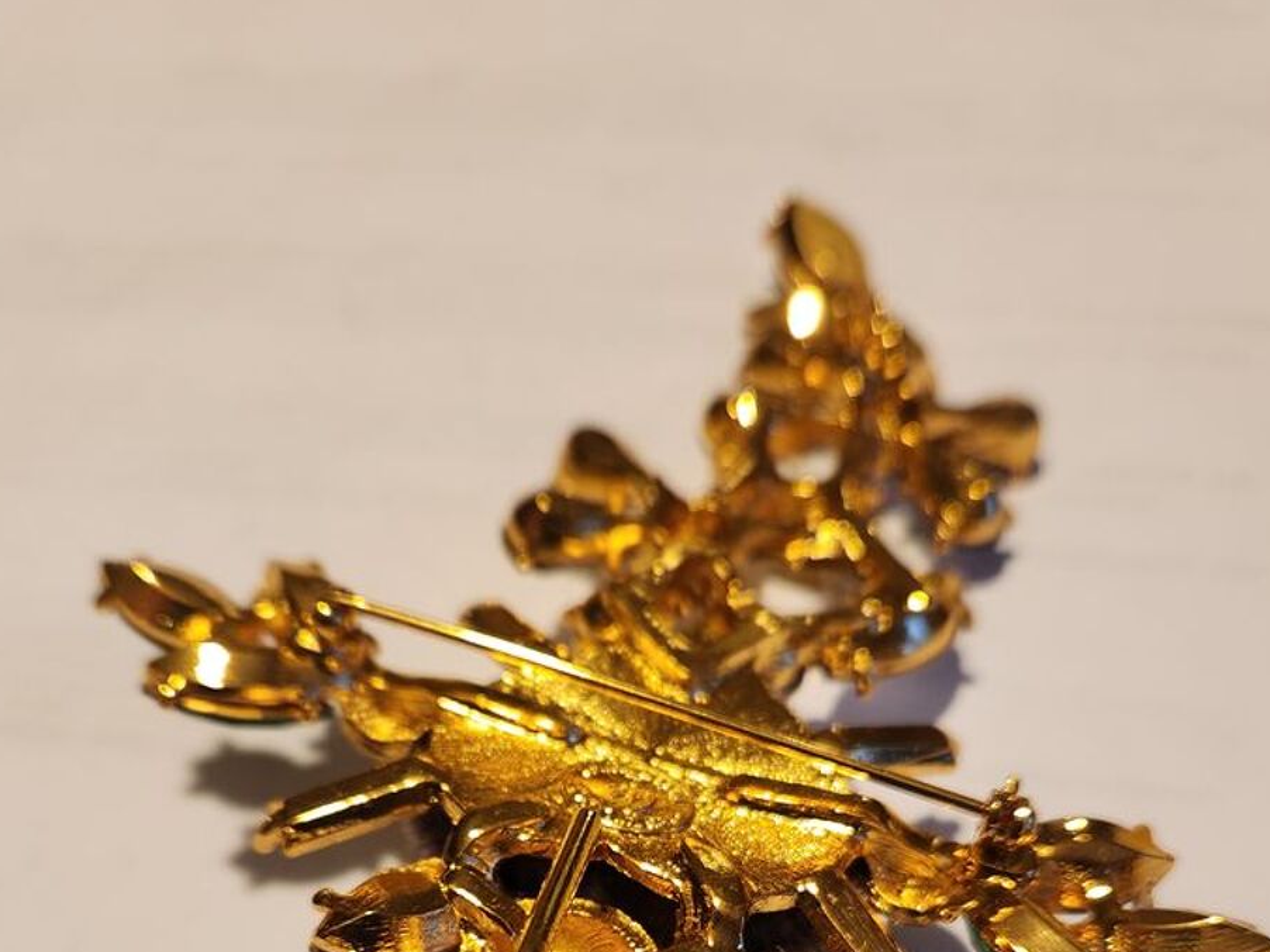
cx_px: 618
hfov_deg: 54.0
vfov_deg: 38.1
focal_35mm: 34
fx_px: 1247
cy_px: 909
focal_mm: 5.4
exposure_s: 1/100
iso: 320
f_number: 1.8
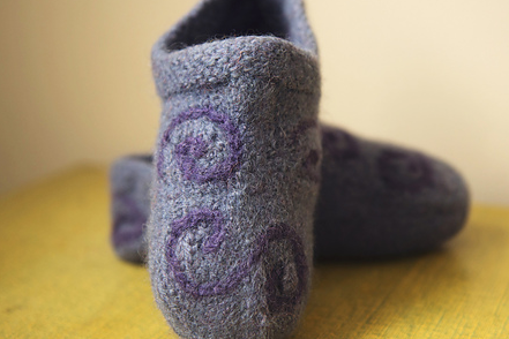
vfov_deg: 22.3
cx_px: 307
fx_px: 862
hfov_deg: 32.8
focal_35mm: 61
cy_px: 155
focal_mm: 42
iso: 800
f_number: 2.8
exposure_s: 1/60
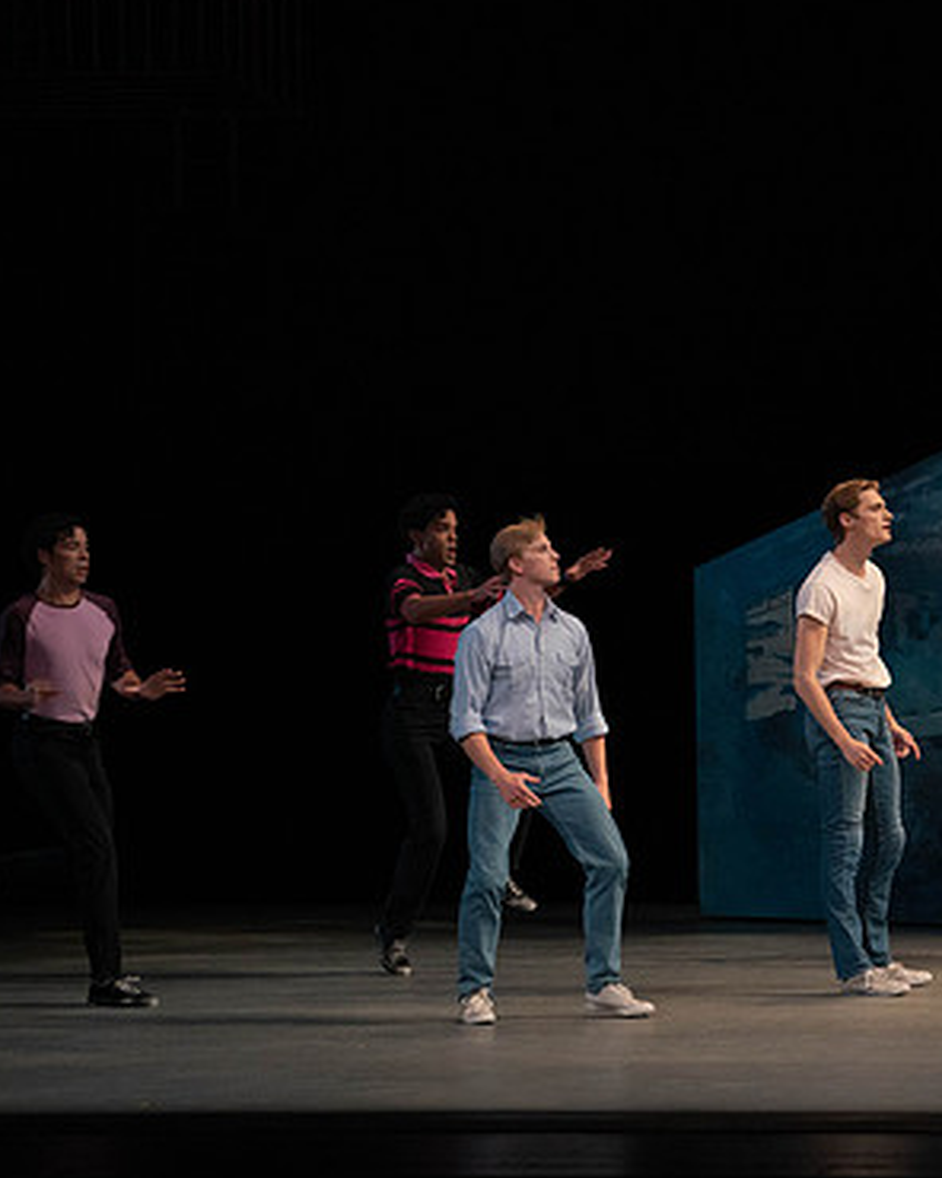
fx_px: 7597
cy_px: 568
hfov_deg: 7.1
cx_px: 859
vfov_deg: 8.9
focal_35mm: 218
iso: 3200
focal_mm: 148
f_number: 4.5
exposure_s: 1/400
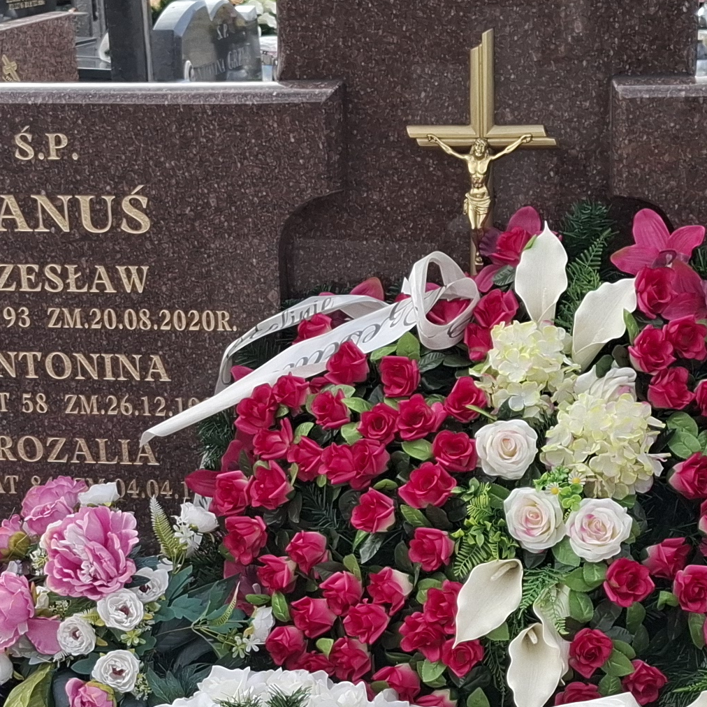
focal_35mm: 82
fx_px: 1895
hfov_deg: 21.1
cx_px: 361
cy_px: 740
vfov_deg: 20.3
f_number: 1.8
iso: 50
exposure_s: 1/807
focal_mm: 5.54
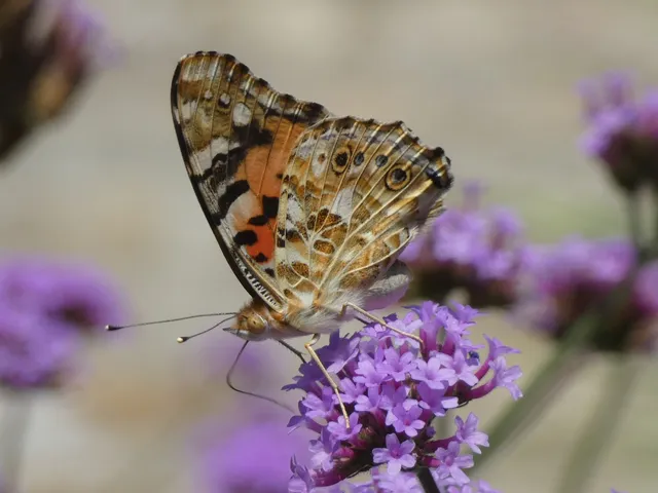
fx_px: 4752
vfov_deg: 5.9
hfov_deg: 7.9
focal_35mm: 250
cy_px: 246
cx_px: 329
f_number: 5.5
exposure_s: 1/250
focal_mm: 44.8
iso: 80
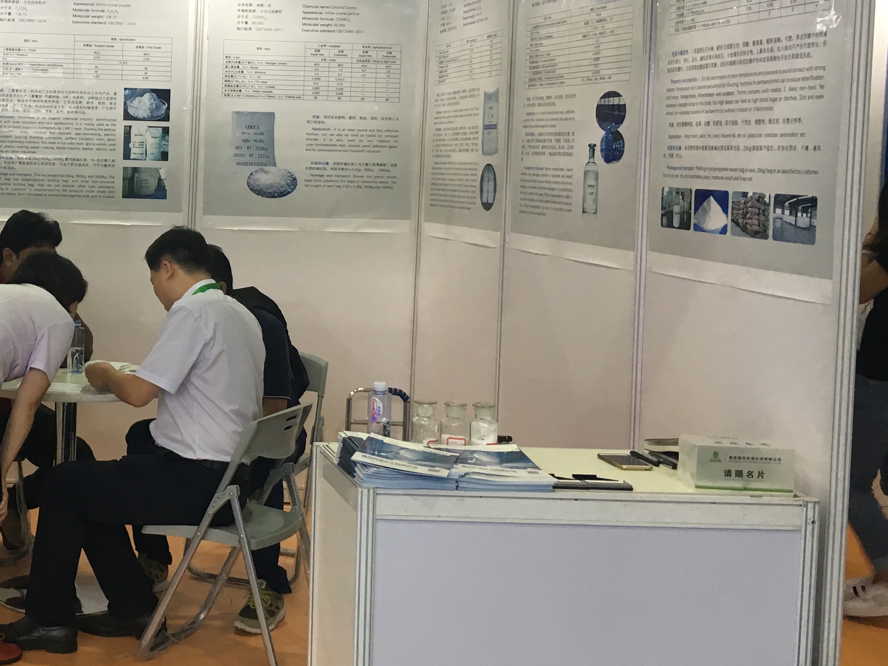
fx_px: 1411
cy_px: 220
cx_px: 73
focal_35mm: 55
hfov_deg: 33.0
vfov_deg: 26.4
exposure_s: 1/33
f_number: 2.2
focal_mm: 4.15
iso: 80
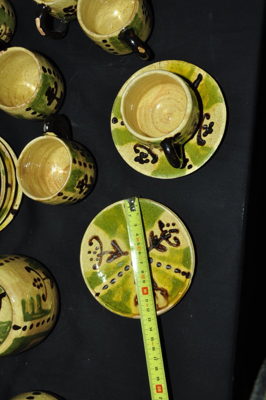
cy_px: 200
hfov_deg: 31.8
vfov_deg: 46.4
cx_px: 133
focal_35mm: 42
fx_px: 467
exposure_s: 1/200
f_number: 20
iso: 200
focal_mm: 28
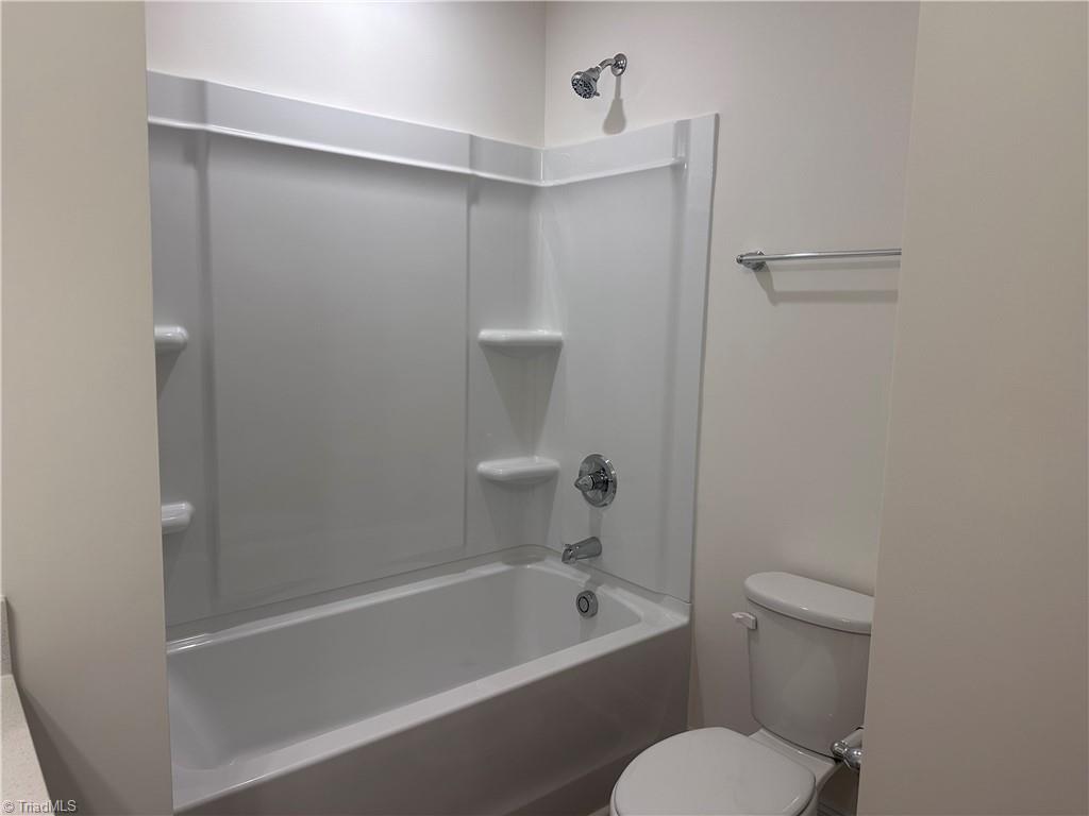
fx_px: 755
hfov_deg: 71.6
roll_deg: -1.6
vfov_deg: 56.8
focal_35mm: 24
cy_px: 408
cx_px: 544
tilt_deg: -7.3
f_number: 1.78
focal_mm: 6.86
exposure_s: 1/120
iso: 100
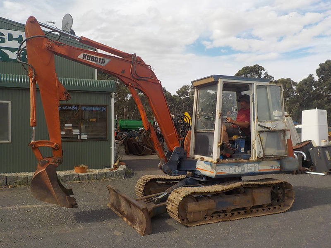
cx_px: 166
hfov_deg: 60.0
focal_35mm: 30
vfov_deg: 46.8
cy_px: 124
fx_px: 287
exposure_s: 1/1250
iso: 125
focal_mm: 4.1
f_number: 3.3
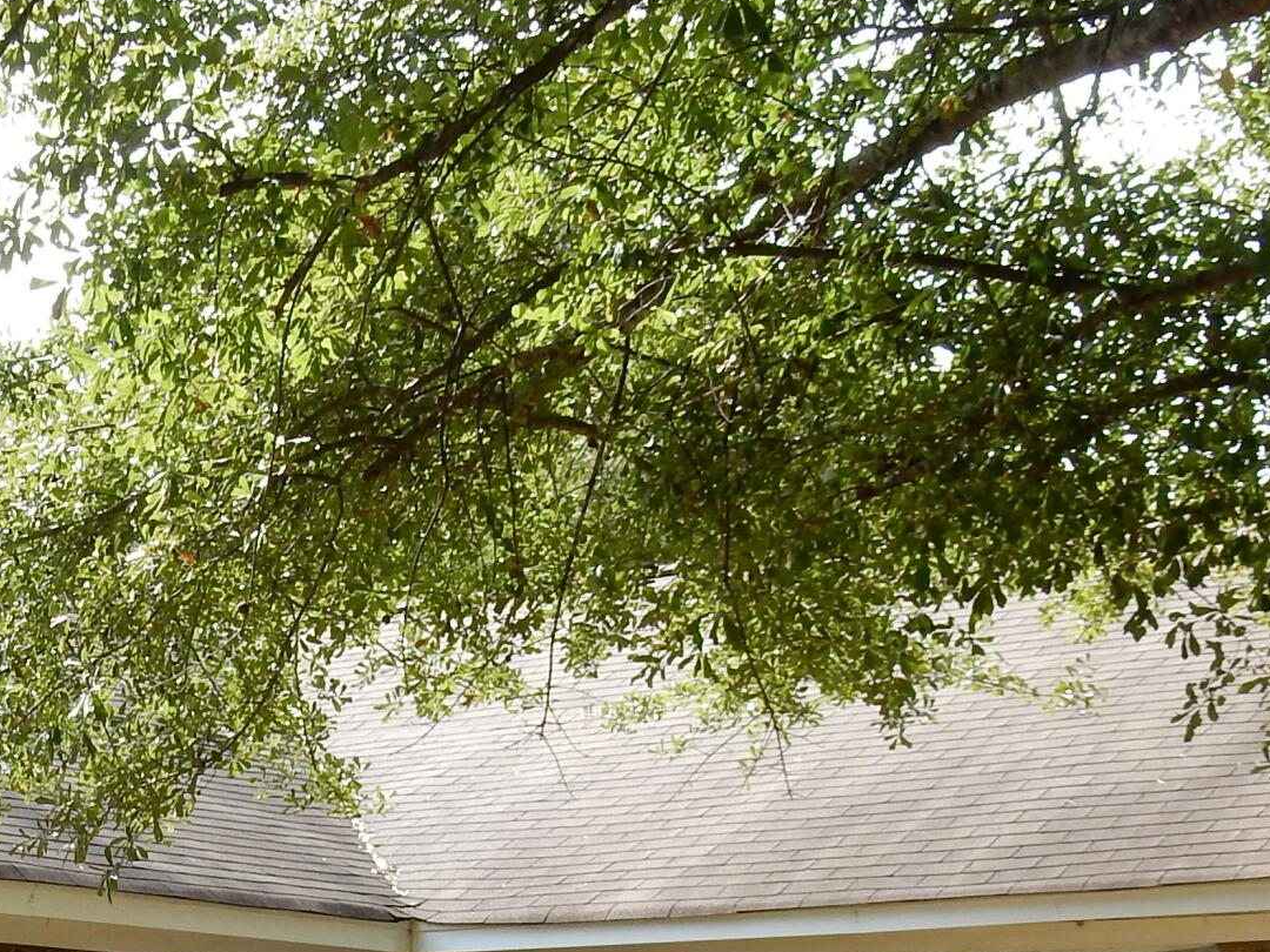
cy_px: 1004
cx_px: 45
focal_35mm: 100
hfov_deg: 19.2
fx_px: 3669
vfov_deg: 14.5
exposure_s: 1/160
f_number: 4
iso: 125
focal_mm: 6.4
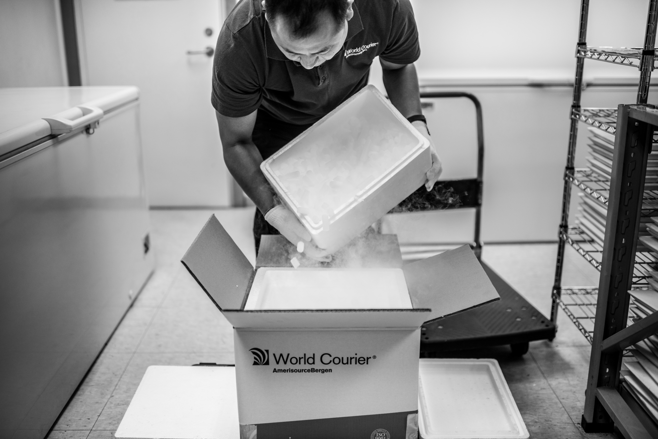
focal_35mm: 35
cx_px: 329
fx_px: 640
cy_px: 220
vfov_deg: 37.9
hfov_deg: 54.4
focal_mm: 35
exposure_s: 1/400
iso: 250
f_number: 1.4
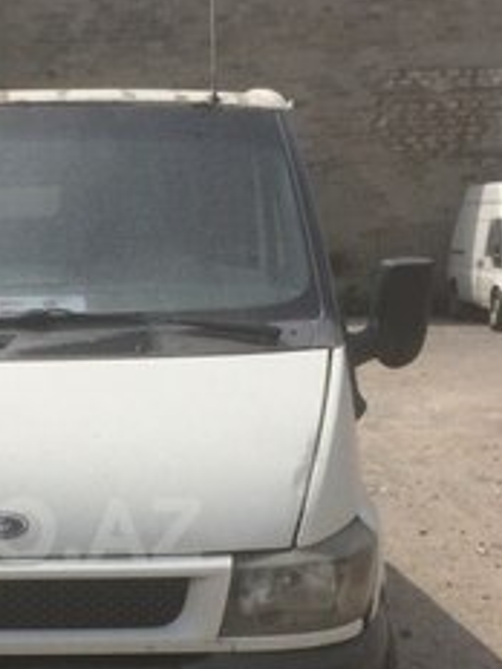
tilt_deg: -14.6
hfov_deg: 22.6
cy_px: 531
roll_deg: +2.0
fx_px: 1199
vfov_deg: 30.5
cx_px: -20
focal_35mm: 62
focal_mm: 4.15
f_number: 2.2
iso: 32
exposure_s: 1/3425
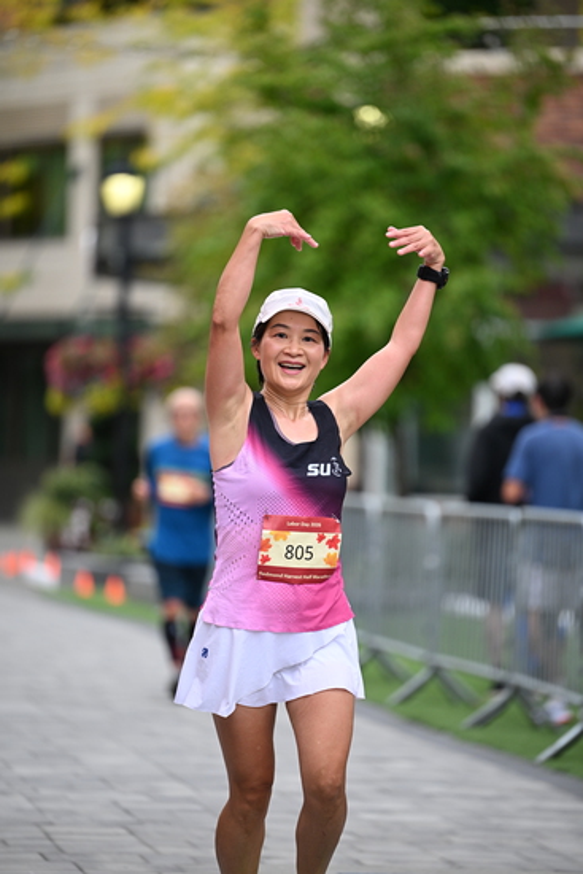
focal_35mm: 190
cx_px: 292
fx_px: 4612
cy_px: 437
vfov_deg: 10.8
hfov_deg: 7.2
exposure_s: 1/2000
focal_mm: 190
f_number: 2.8
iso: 640
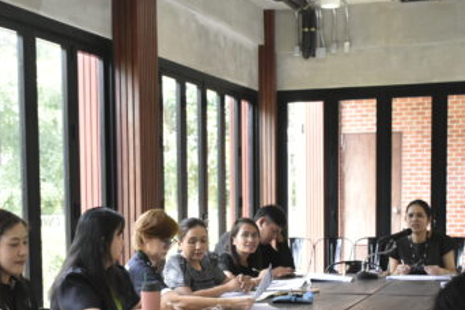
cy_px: 265
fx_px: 956
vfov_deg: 18.2
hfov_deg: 27.2
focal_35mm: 74
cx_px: 169
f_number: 3.5
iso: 1600
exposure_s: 1/250
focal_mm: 22
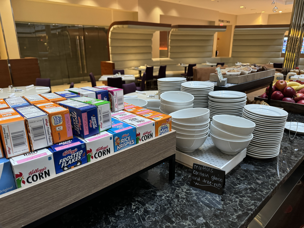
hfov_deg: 71.6
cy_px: 114
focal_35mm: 24
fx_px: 211
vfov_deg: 56.8
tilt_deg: -18.6
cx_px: 152
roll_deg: +0.8
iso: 500
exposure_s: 1/60
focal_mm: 6.76
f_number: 1.78
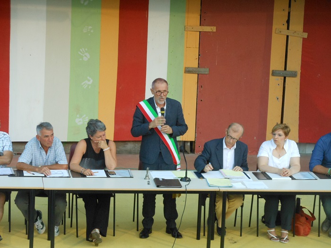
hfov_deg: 15.5
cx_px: 166
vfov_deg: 11.7
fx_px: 1214
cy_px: 124
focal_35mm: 127
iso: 400
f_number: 5
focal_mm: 22.6
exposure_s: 1/30
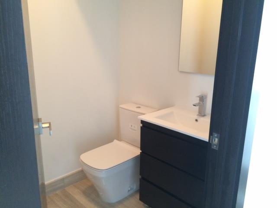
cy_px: 104
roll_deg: -1.7
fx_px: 232
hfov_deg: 61.7
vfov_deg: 48.2
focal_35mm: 29
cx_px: 138
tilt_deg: -14.7
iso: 320
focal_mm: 4.15
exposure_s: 1/20
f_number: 2.2
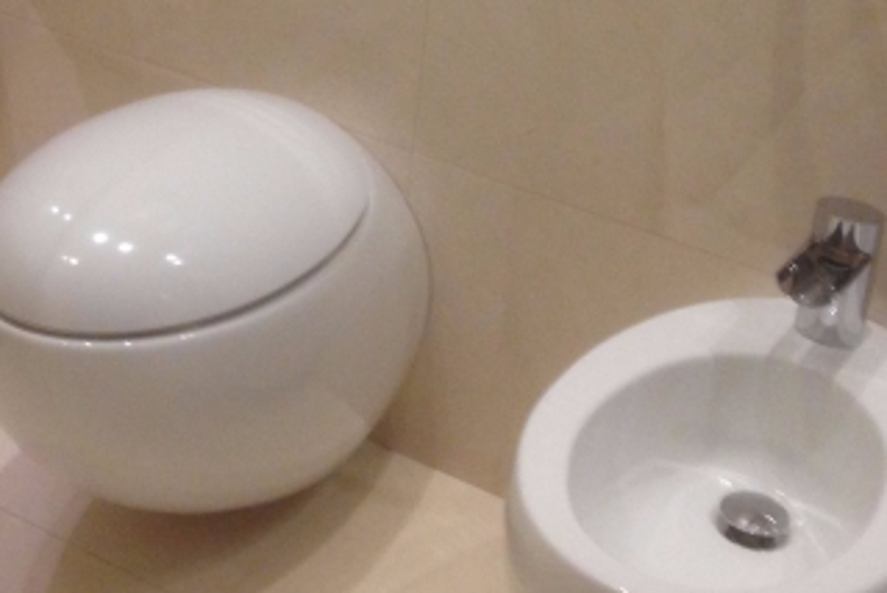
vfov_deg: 15.5
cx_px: 164
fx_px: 2120
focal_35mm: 86
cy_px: -50
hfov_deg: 23.3
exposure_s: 1/20
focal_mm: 4.12
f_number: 2.4
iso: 125
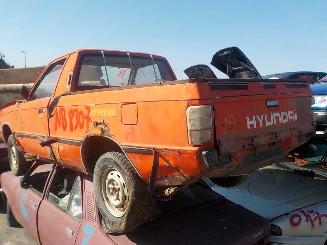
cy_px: 122
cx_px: 164
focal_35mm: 30
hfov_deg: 60.0
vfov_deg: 46.8
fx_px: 283
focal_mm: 4.1
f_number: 3.3
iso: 125
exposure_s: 1/1000
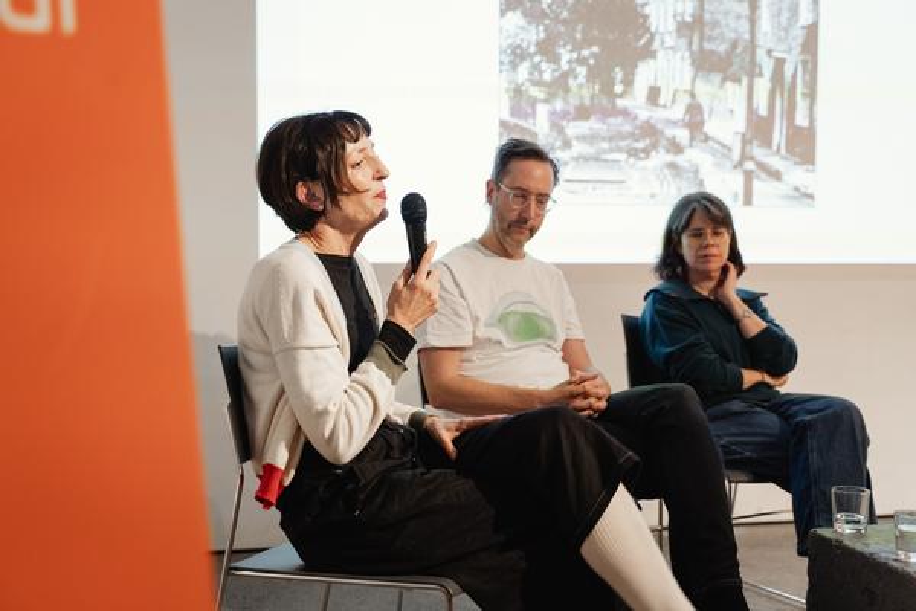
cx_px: 456
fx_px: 1164
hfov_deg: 43.0
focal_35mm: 46
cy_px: 309
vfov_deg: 29.4
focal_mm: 45
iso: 3200
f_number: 2.8
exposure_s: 1/125
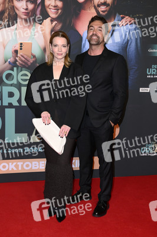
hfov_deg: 28.0
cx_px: 78
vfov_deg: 41.1
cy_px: 118
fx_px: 315
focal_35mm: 48
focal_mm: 48
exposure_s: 1/250
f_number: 5.6
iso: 1250
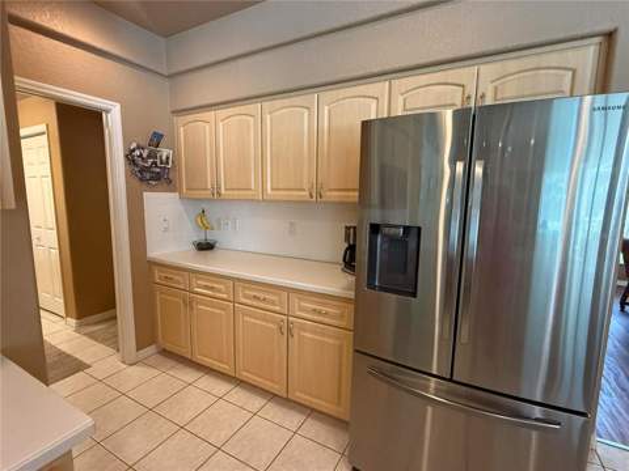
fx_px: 291
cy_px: 236
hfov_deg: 94.5
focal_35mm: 16
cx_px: 314
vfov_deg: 78.1
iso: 320
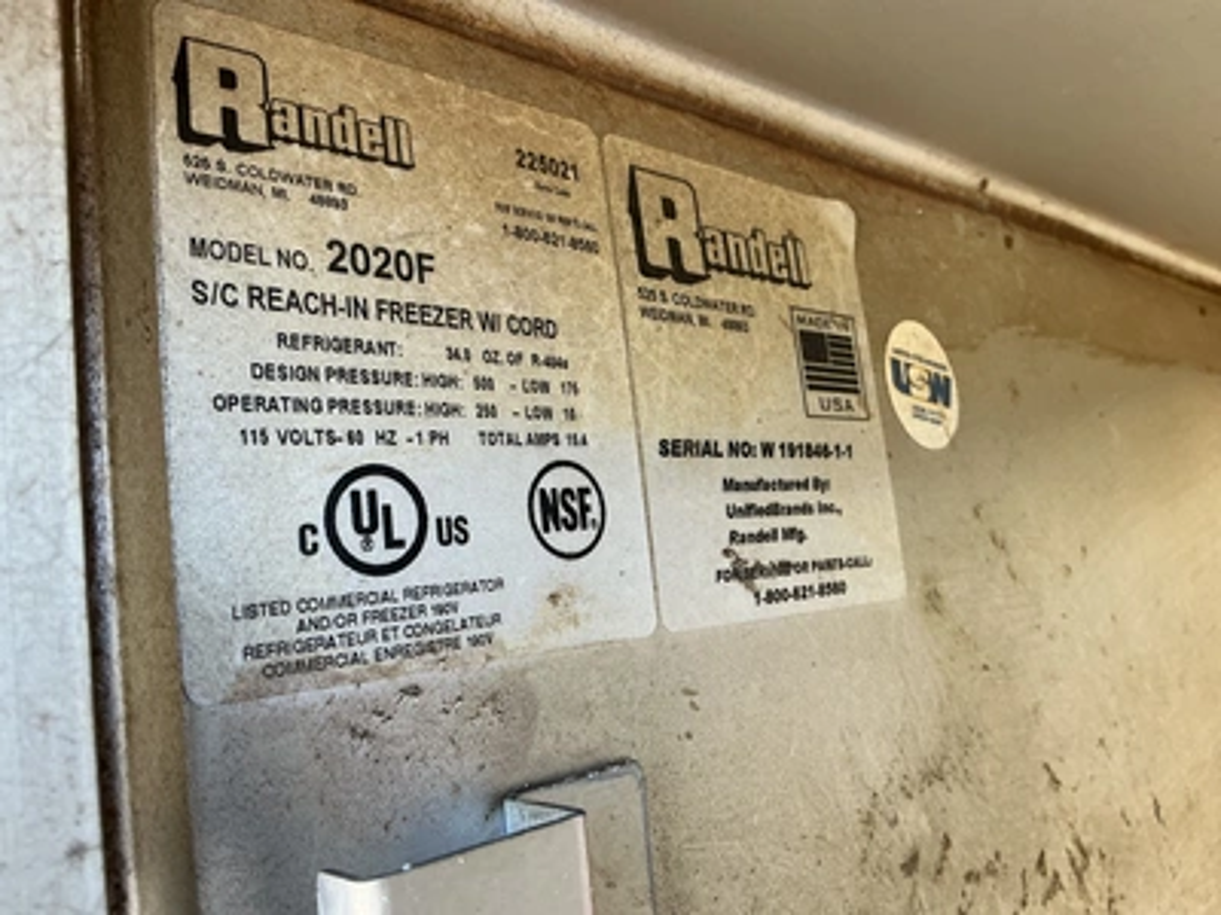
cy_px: 458
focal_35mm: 28
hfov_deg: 63.4
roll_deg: +3.9
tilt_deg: +5.2
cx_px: 610
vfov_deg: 49.7
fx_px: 988
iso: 64
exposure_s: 1/122
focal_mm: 3
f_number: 1.8
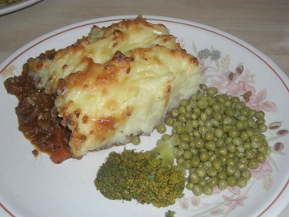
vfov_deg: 37.8
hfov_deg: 48.9
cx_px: 144
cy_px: 108
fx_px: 317
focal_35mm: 38
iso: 80
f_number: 2.8
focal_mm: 7.9
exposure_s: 1/60
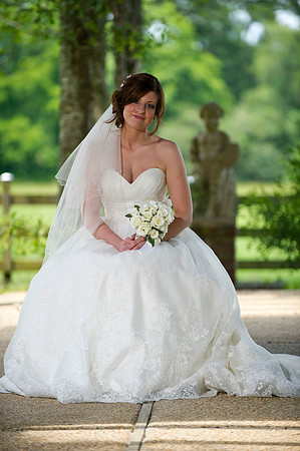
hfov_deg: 7.8
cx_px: 150
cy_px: 226
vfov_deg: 11.8
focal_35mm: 175
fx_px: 2192
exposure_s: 1/800
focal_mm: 175
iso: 500
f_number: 2.8
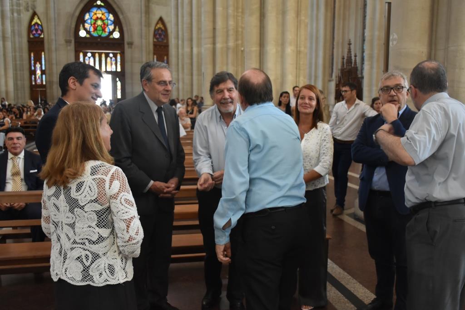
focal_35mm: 34
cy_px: 155
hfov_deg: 55.1
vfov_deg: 38.4
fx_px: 446
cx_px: 232
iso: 1600
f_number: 3.8
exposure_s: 1/50
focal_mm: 23
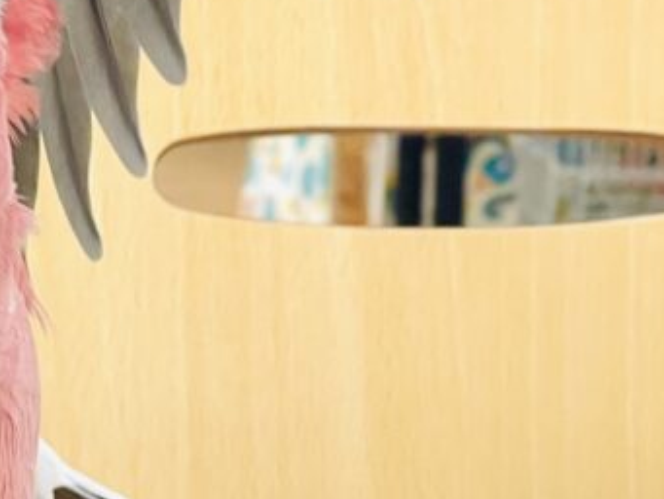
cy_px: 224
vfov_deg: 8.1
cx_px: -364
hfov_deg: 10.4
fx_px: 3512
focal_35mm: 183
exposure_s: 1/99
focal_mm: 6
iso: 100
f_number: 2
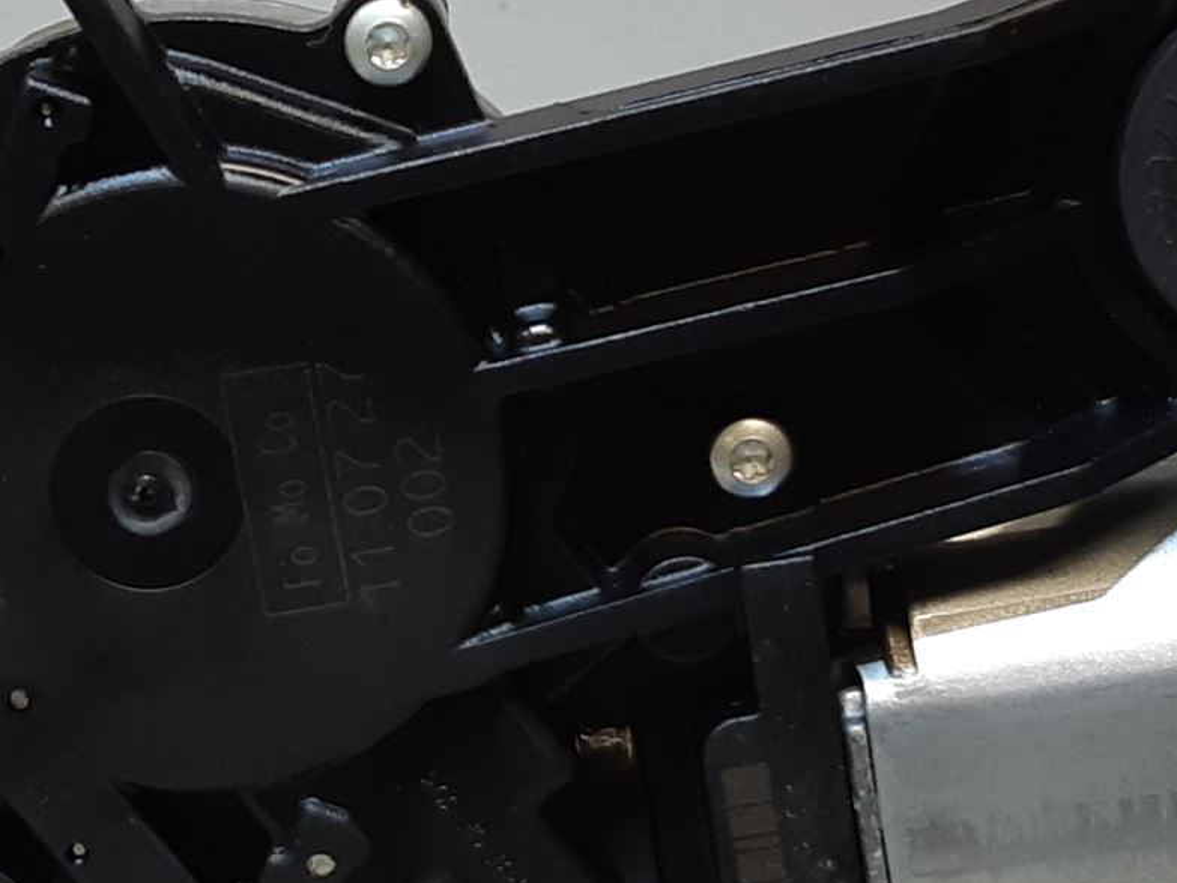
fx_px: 2312
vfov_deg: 21.6
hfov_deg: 28.1
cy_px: 566
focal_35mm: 68
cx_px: 277
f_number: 1.7
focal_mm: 3.93
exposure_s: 1/50
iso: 50
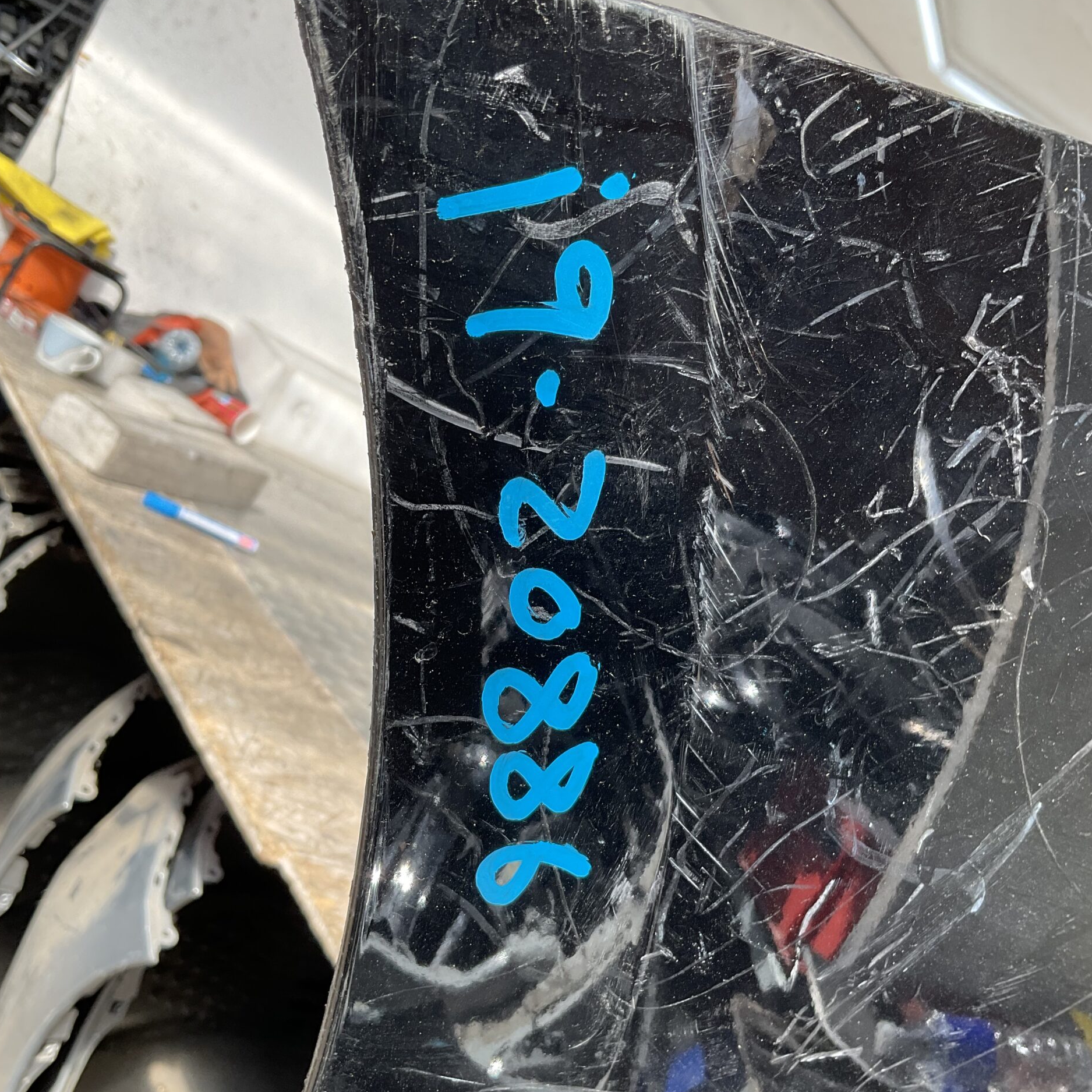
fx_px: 1249
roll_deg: -32.3
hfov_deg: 47.2
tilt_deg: -5.9
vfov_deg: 47.2
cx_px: 543
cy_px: 598
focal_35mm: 35
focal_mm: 3
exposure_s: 1/266
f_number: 1.8
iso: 16
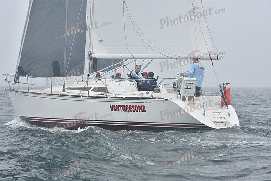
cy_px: 90
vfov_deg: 14.4
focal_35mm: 95
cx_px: 136
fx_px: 715
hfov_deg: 21.5
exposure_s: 1/800
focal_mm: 95
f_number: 10
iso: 250
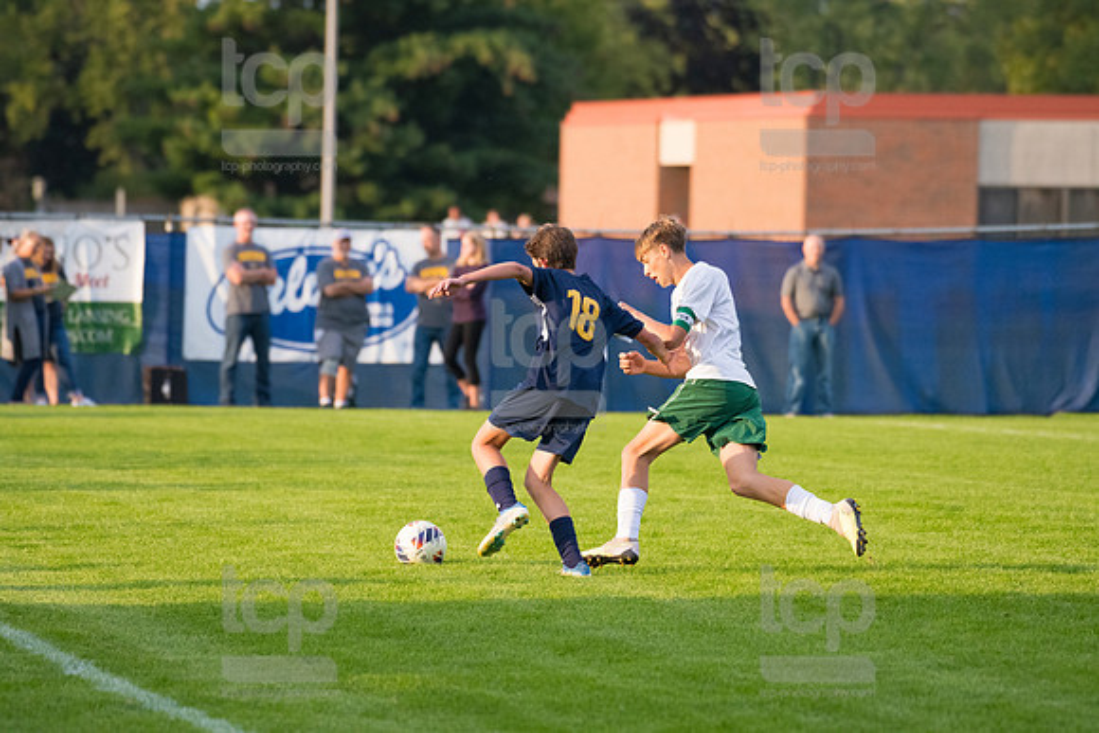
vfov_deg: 4.4
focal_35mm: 310
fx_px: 9465
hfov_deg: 6.6
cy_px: 366
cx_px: 550
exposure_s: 1/2000
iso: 3200
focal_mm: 310
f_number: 5.6
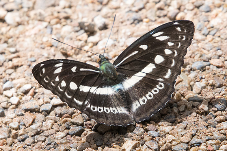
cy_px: 77
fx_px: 7093
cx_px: 121
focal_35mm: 1125
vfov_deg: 1.2
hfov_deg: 1.8
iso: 1000
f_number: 9
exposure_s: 1/800
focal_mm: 400
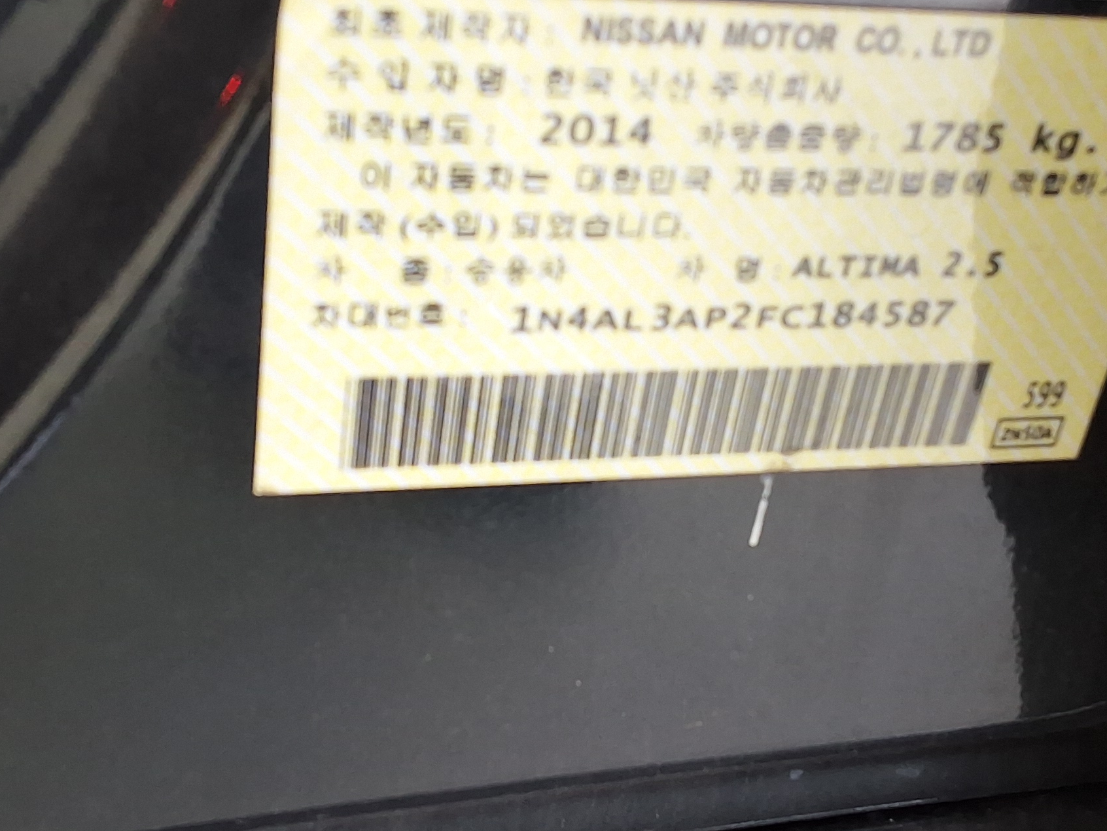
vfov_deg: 26.9
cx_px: 611
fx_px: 1727
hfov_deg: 35.5
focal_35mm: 54
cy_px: 305
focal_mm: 2.91
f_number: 1.9
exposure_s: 1/40
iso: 80
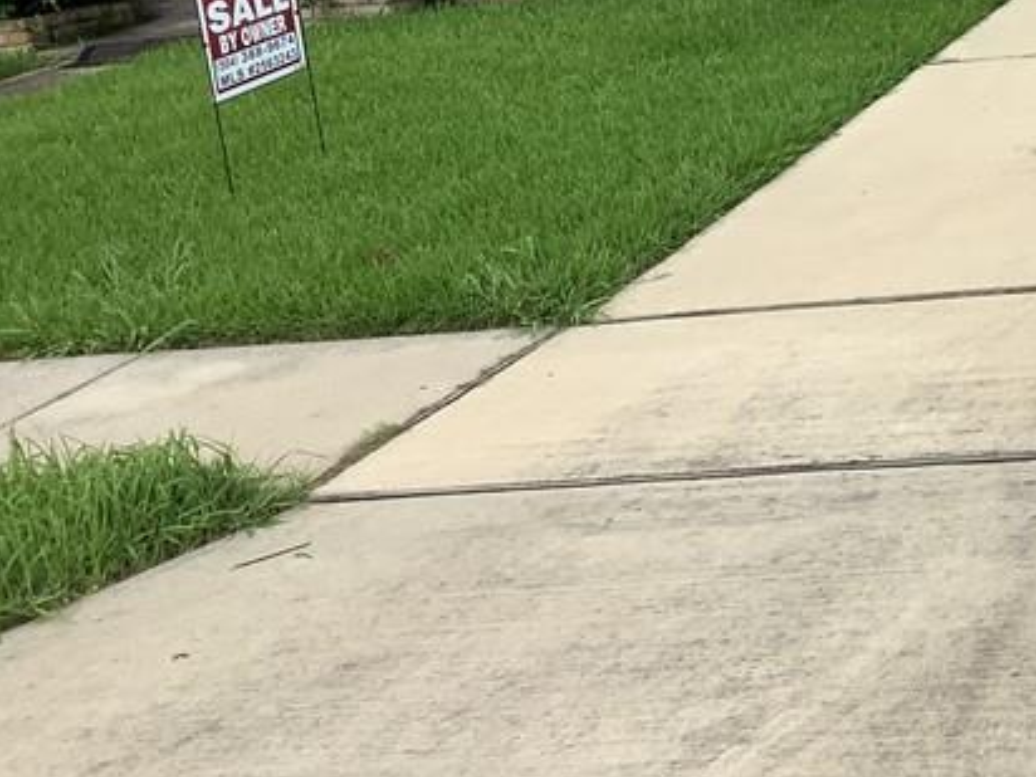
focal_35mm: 77
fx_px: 2304
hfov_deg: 23.2
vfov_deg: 18.8
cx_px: 1245
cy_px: 75
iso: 25
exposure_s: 1/867
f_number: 2.4
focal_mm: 3.3
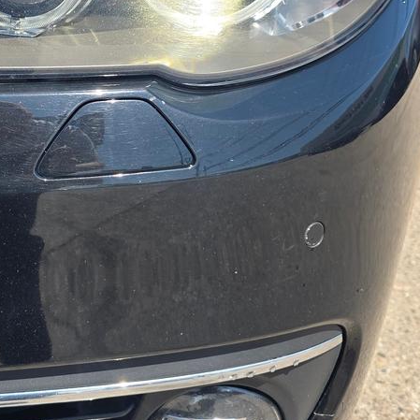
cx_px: 23
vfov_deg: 29.5
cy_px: 163
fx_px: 796
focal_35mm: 58
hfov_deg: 28.2
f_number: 1.7
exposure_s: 1/1869
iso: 40
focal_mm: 6.3
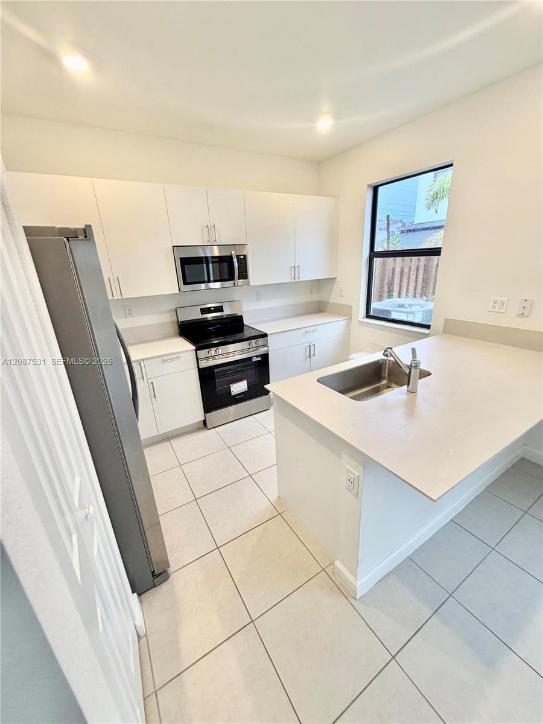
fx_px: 293
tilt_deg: -16.8
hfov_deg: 85.7
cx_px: 272
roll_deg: +1.5
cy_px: 362
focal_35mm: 14
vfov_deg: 102.1
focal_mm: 2.22
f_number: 2.2
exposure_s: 1/120
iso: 200
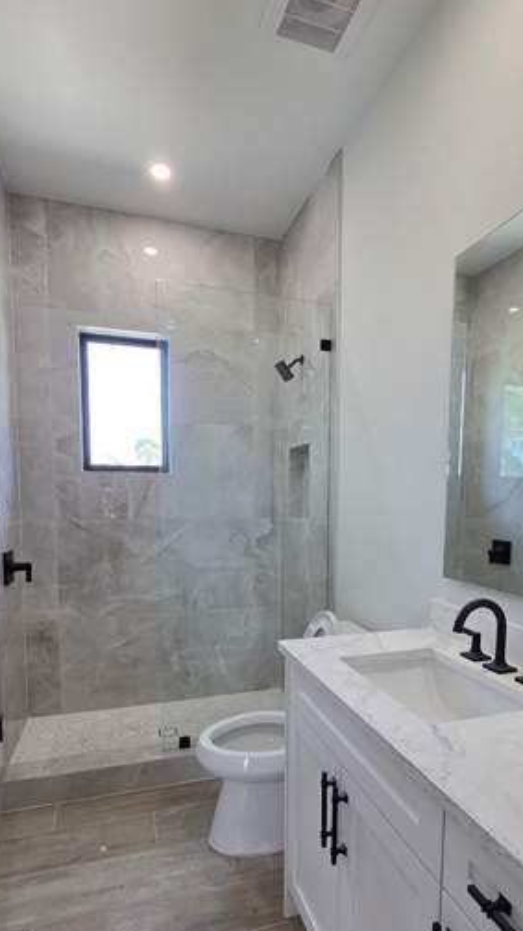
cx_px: 274
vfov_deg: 91.8
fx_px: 444
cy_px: 545
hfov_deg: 60.9
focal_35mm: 18
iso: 200
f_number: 2.2
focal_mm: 2.2
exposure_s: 1/120
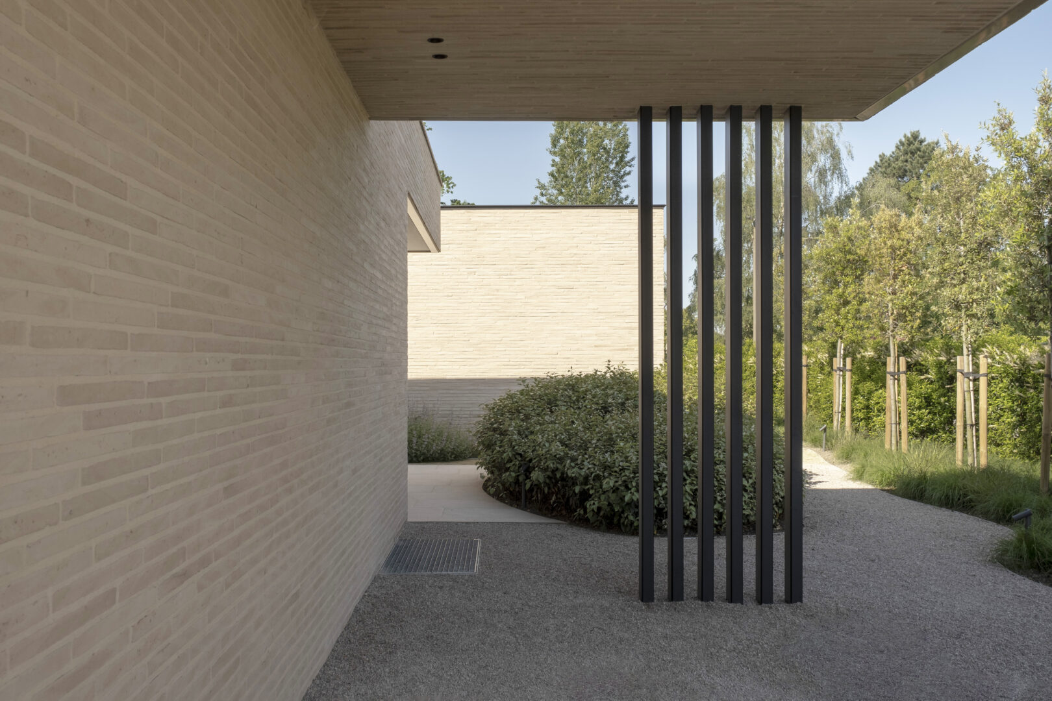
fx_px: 1023
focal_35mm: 35
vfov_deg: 37.9
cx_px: 526
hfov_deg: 54.4
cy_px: 350
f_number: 8
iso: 160
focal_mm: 23.4
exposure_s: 1/50
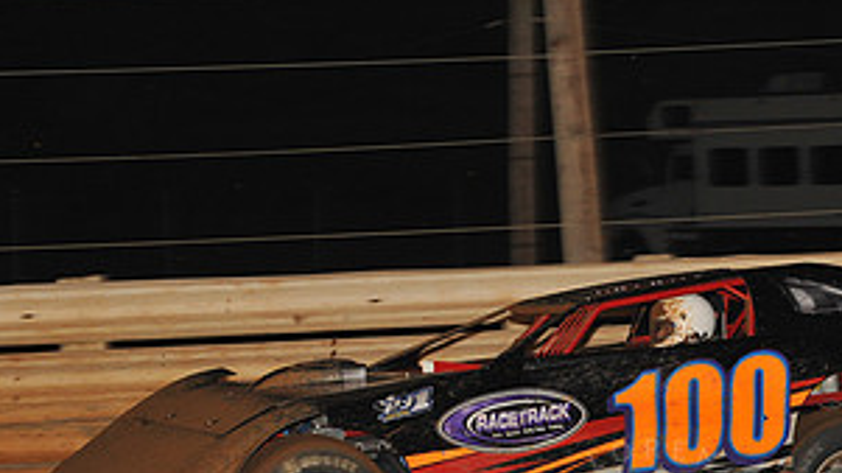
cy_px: 350
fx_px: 5401
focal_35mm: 242
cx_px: 652
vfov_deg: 5.0
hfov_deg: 8.9
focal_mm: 120
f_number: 7.1
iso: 1000
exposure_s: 1/320
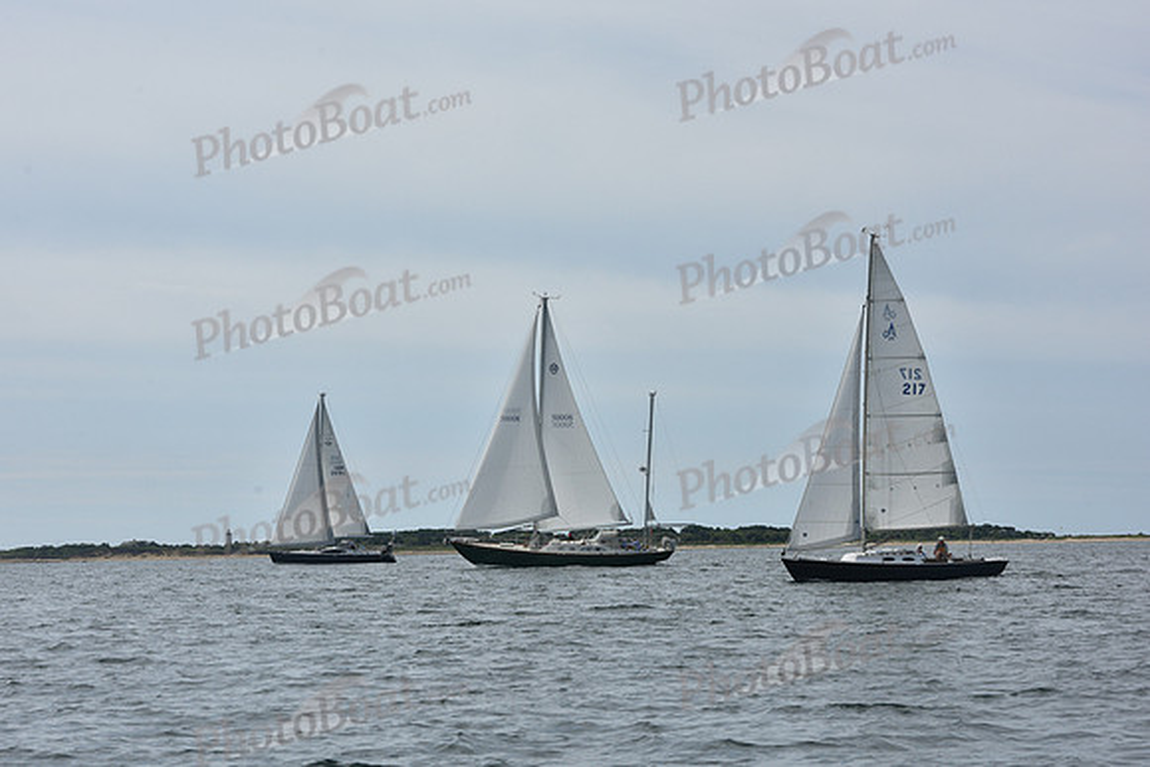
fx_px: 2716
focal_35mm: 85
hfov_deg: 23.9
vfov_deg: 16.1
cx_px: 575
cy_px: 384
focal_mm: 85
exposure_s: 1/1250
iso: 320
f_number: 11
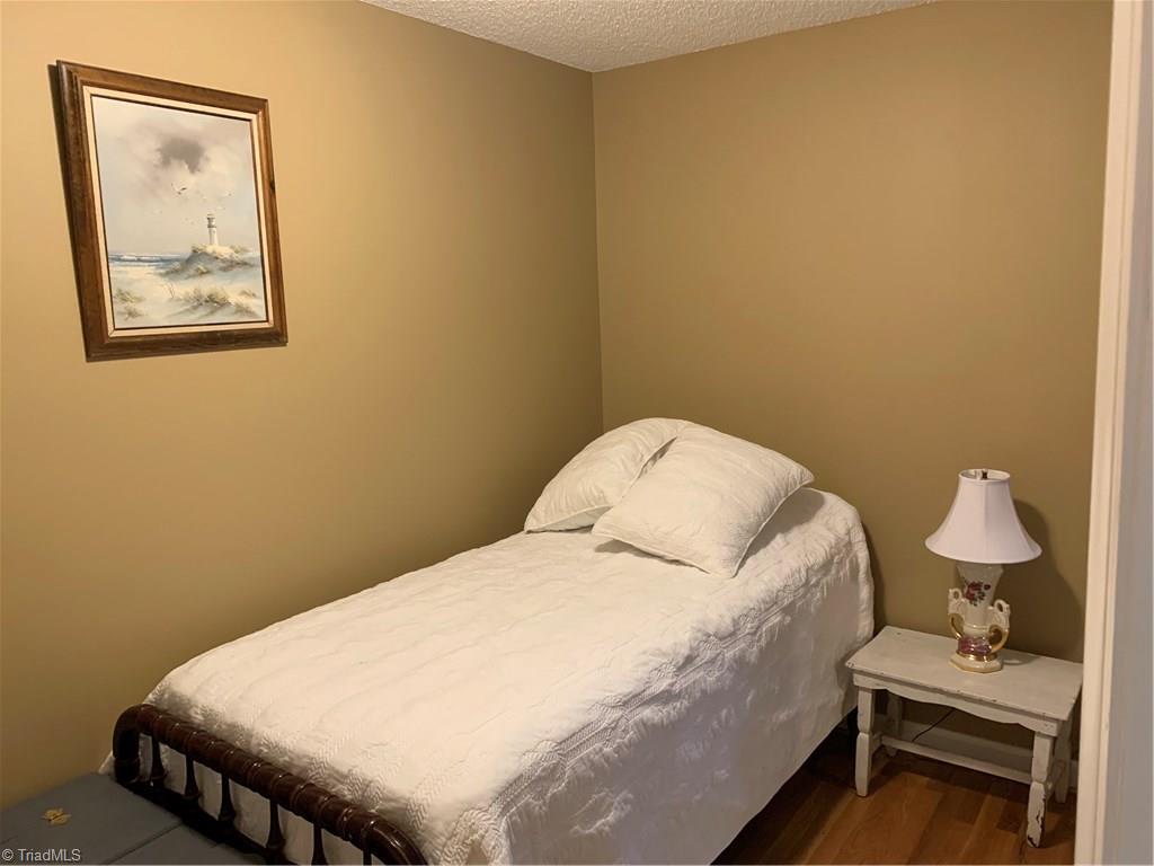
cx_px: 577
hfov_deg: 67.3
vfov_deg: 53.1
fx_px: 867
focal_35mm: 26
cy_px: 433
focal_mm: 4.25
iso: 250
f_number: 1.8
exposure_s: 1/60
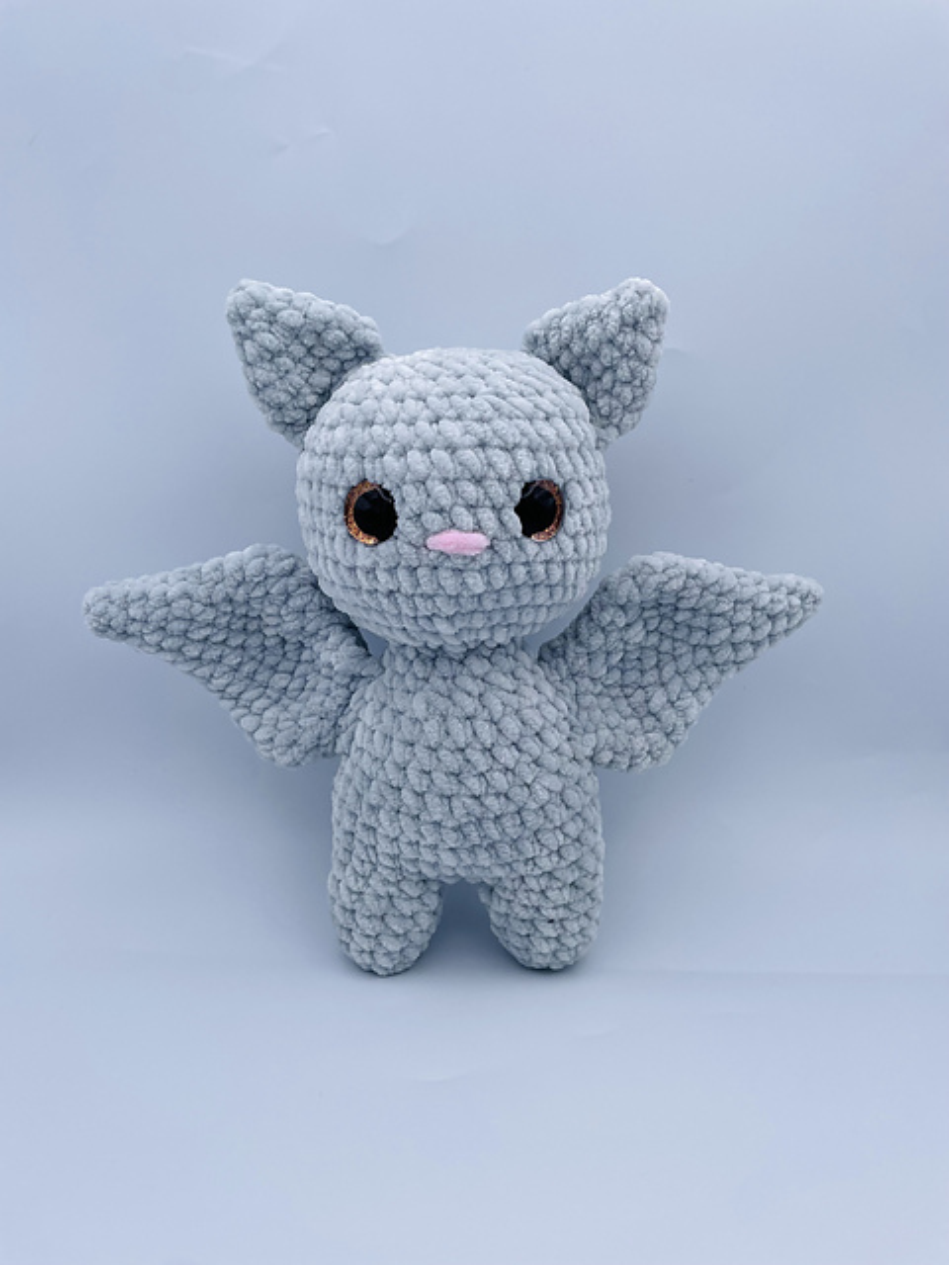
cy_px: 632
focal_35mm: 26
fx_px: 950
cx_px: 474
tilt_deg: -14.1
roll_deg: -1.4
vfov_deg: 67.3
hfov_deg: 53.1
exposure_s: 1/855
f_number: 1.6
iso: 32
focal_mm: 4.2
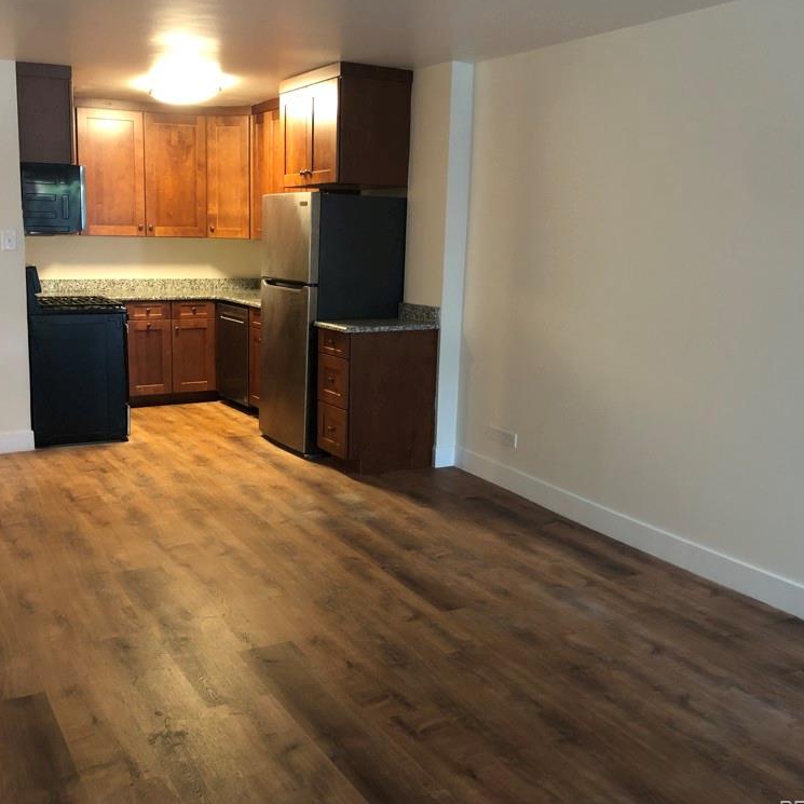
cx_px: 337
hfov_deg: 48.3
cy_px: 408
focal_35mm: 34
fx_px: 893
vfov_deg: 48.4
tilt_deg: -8.9
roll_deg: -1.0
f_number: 1.8
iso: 100
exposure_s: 1/15
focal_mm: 3.99
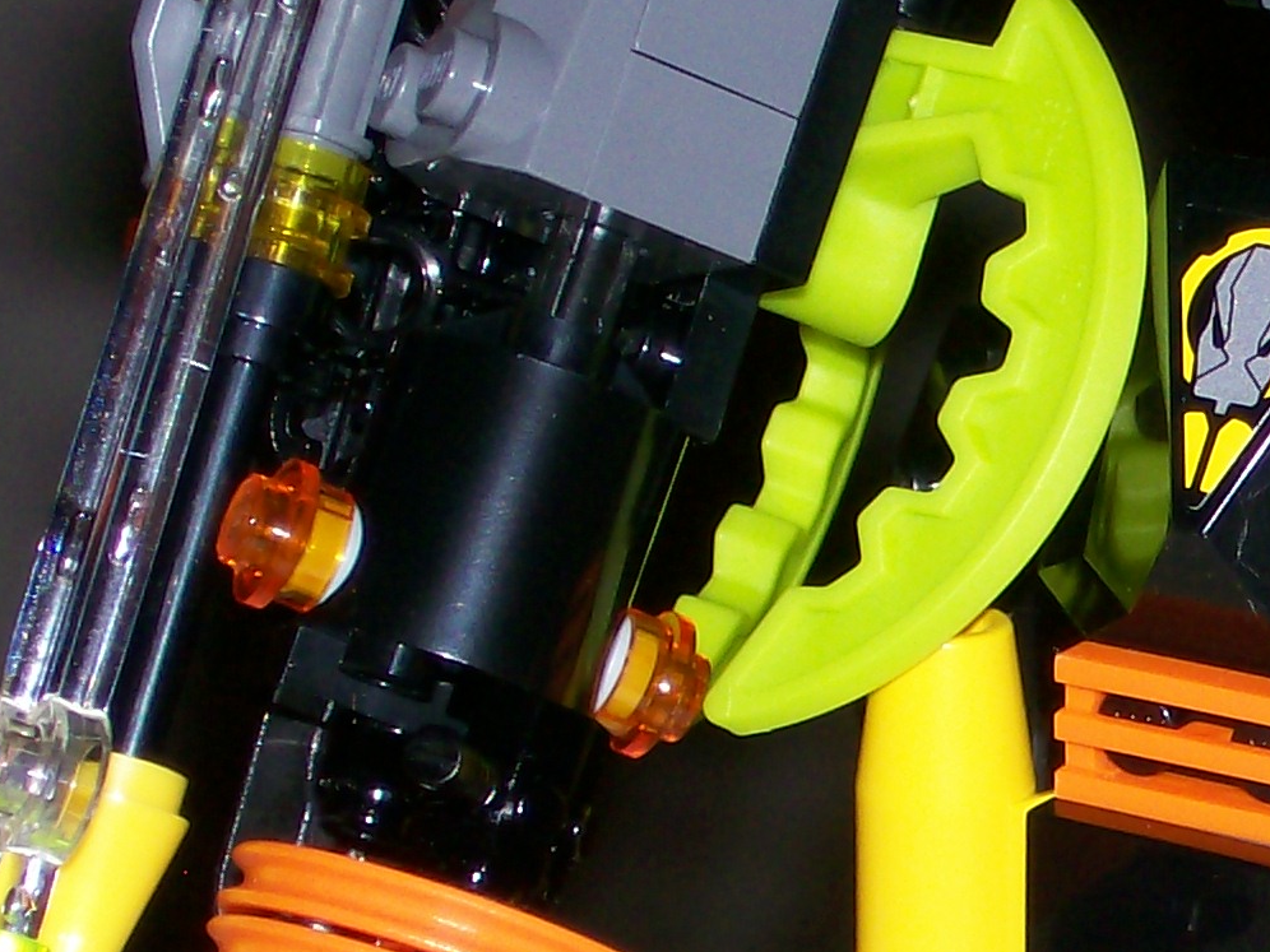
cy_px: 1051
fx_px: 7925
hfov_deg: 9.0
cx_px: 1771
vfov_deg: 6.8
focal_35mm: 216
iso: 80
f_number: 3.8
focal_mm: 11.6
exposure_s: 1/95.5
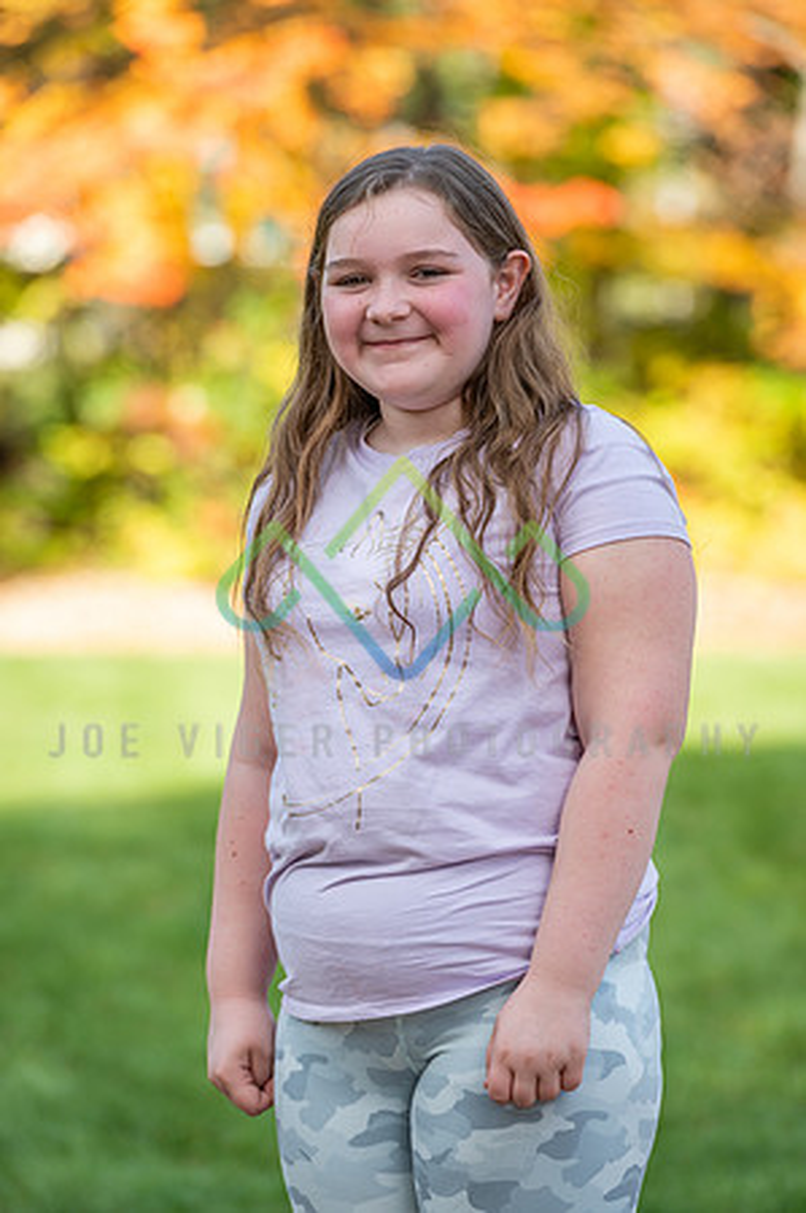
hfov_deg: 6.9
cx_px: 403
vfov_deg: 10.3
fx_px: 6732
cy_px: 606
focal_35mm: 200
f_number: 6.3
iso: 100
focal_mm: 200
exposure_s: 1/160
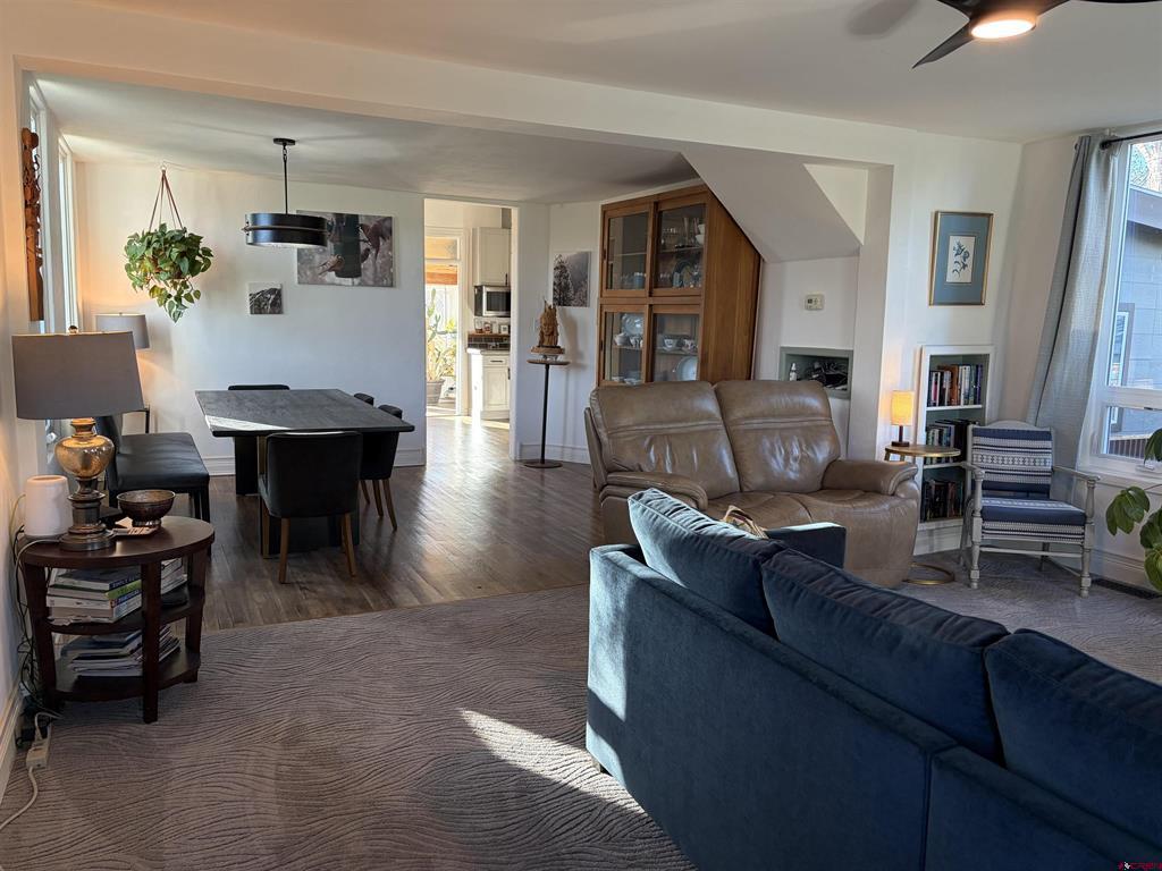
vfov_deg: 53.1
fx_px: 873
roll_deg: -0.5
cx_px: 581
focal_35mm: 26
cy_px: 436
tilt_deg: -7.6
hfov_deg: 67.3
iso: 160
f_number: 1.6
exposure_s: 1/120
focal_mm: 5.96
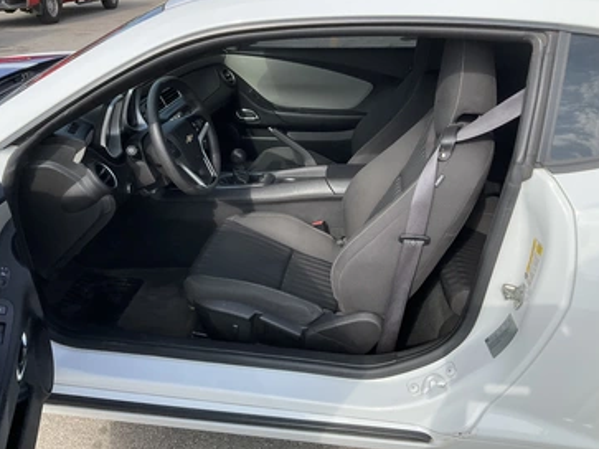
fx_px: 554
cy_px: 211
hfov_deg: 56.8
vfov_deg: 44.1
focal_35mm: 32
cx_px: 279
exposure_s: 1/997
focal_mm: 3
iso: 25
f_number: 1.8
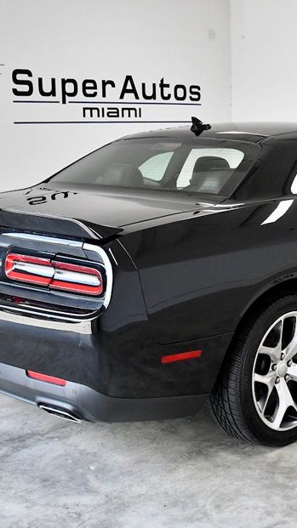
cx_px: 244
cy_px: 249
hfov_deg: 20.8
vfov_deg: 36.6
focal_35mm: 57
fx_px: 799
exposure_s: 1/1250
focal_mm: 22
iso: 2500
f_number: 4.5
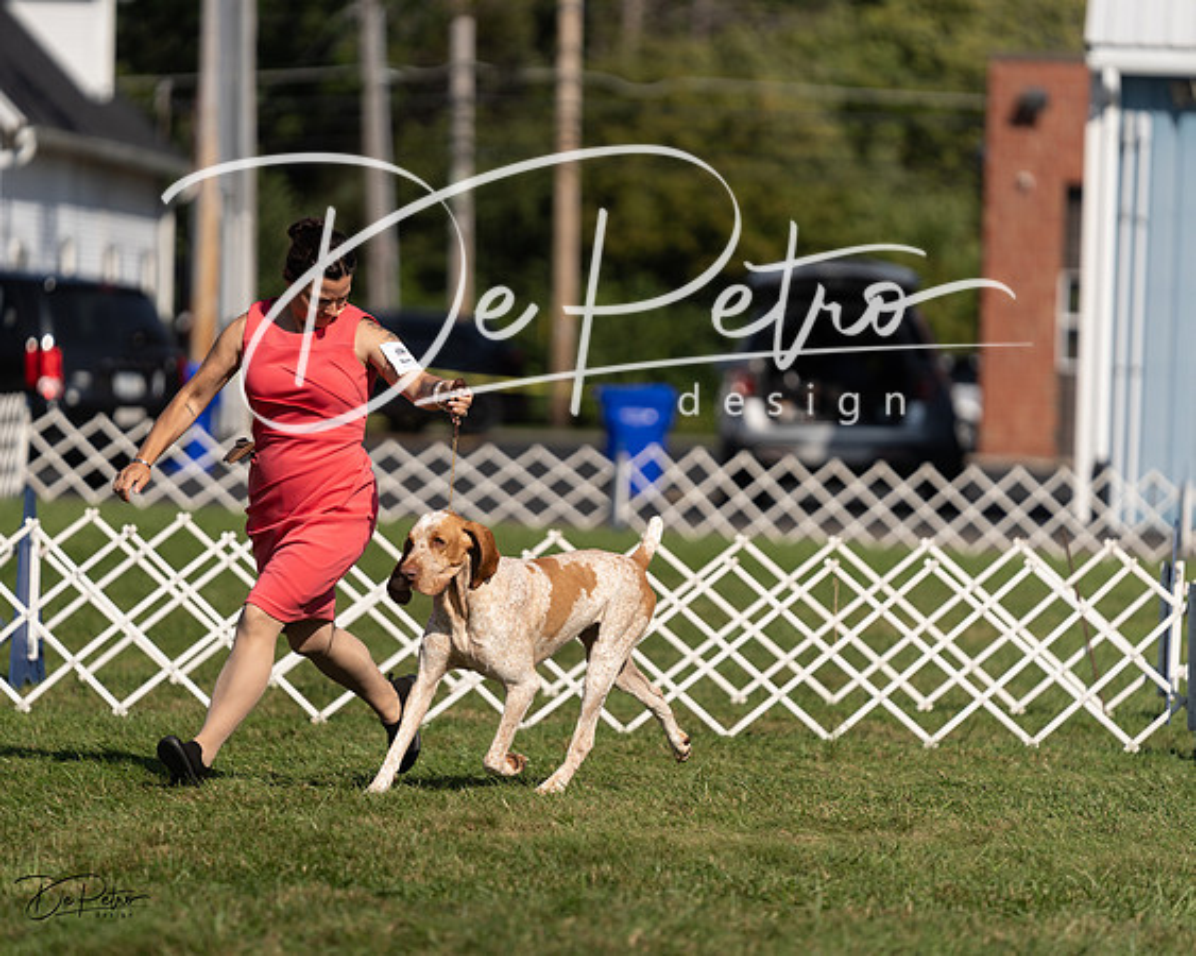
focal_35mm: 225
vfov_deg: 6.9
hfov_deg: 8.6
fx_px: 7970
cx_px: 598
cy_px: 478
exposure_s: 1/2500
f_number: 3.2
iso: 100
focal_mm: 200
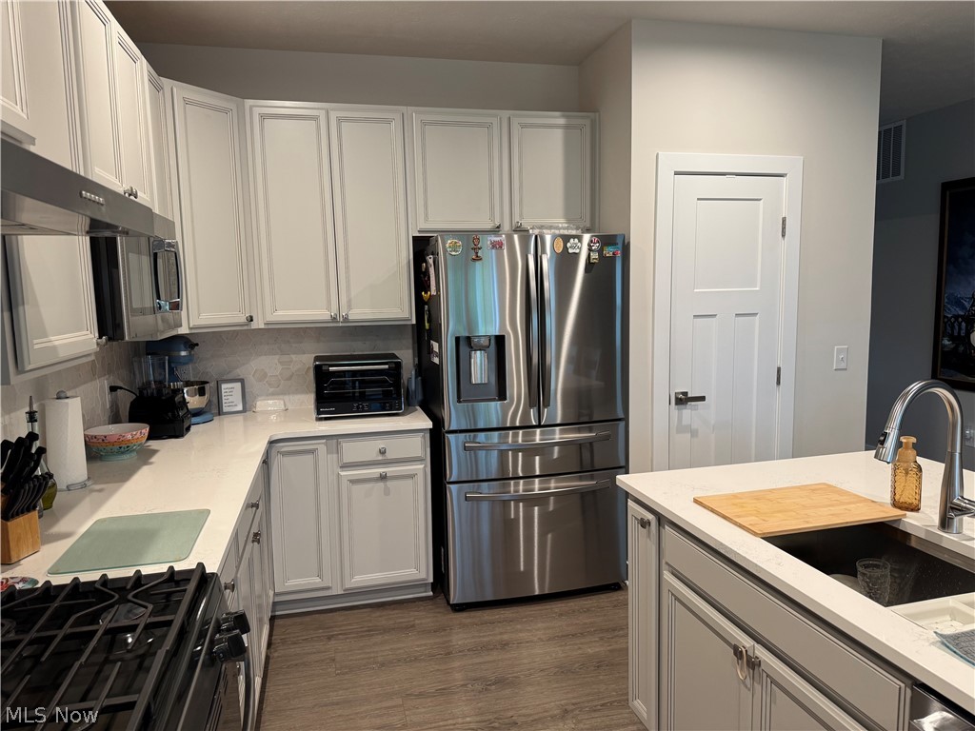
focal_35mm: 24
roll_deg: +1.0
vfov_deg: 56.8
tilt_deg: -7.2
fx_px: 676
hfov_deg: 71.6
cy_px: 366
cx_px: 488
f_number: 1.78
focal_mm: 6.76
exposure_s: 1/60
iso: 160
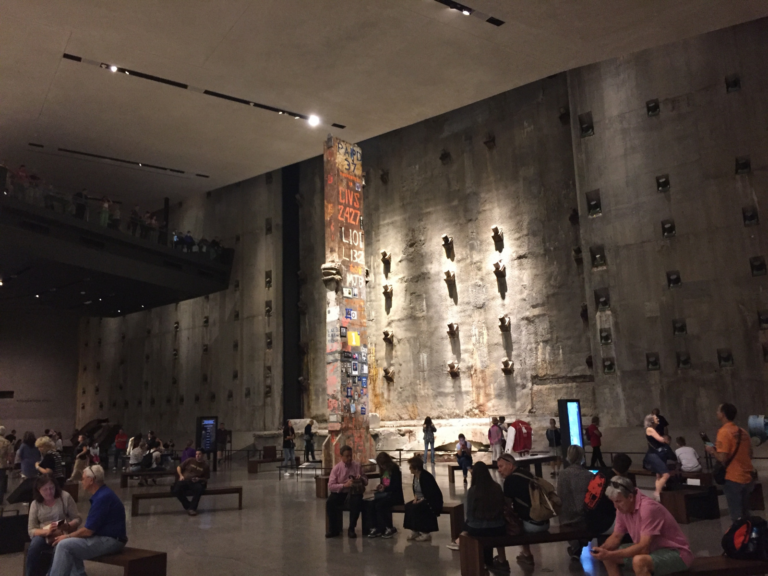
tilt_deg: +12.5
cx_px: 384
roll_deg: +0.9
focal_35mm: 29
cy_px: 288
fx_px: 643
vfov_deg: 48.2
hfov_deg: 61.7
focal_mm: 4.15
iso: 250
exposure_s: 1/15
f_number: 2.2
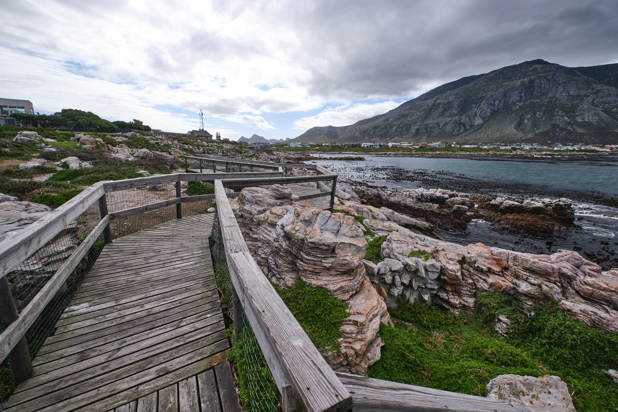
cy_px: 206
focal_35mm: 15
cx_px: 309
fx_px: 257
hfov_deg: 100.4
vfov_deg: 77.3
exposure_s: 1/320
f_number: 10
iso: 160
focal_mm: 10
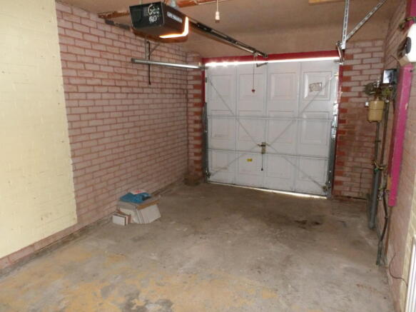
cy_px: 156
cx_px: 208
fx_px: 288
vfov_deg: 56.8
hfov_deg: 71.6
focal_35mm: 24
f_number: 4.1
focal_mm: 4.3
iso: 800
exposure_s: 1/15
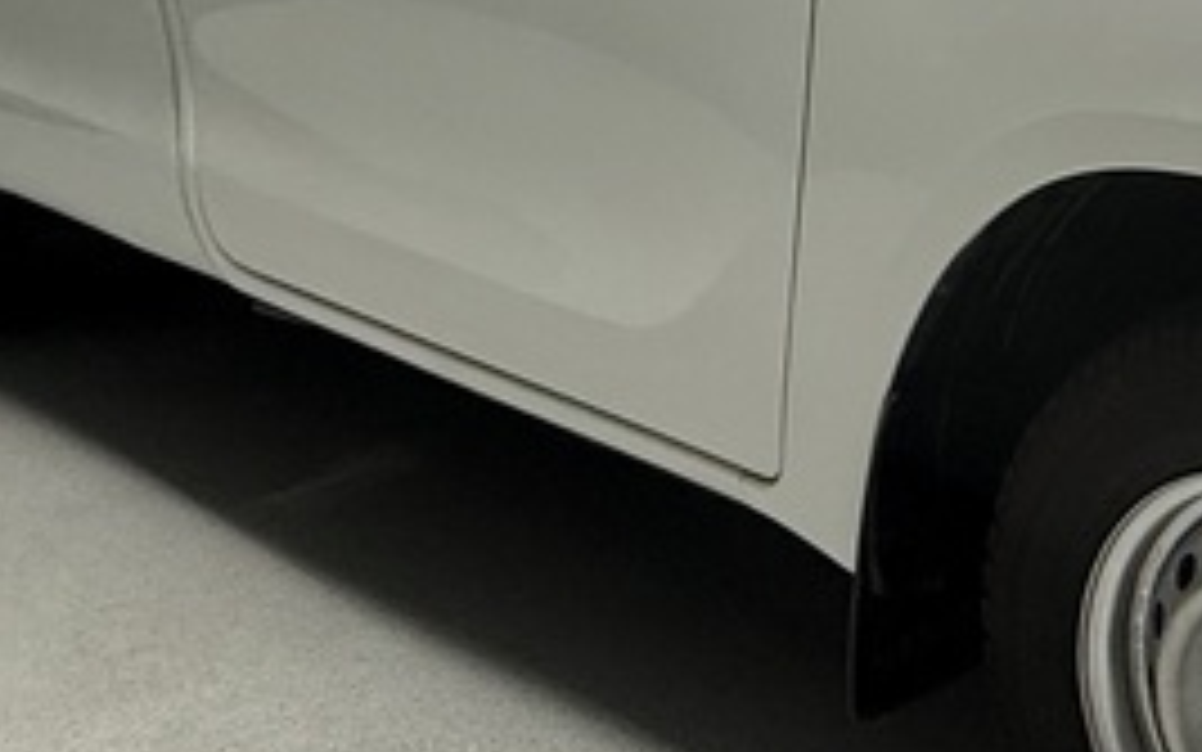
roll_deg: +0.4
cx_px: 1207
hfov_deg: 32.7
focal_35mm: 57
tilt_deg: -8.6
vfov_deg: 22.0
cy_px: 23
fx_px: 1868
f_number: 2.2
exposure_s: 1/100
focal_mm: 2.22
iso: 160
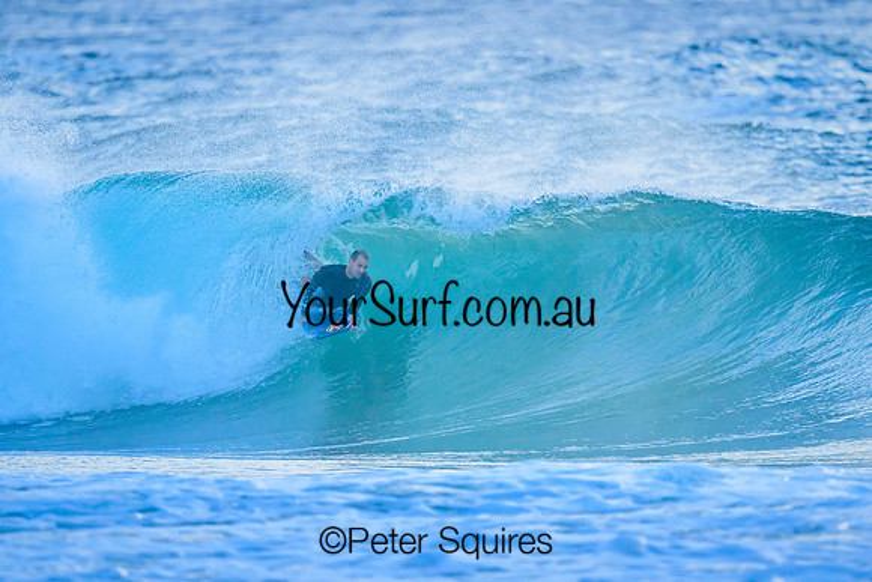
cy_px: 291
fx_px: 19381
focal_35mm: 800
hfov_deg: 2.6
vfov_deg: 1.7
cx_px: 436
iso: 3600
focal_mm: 800
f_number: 6.3
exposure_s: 1/2500
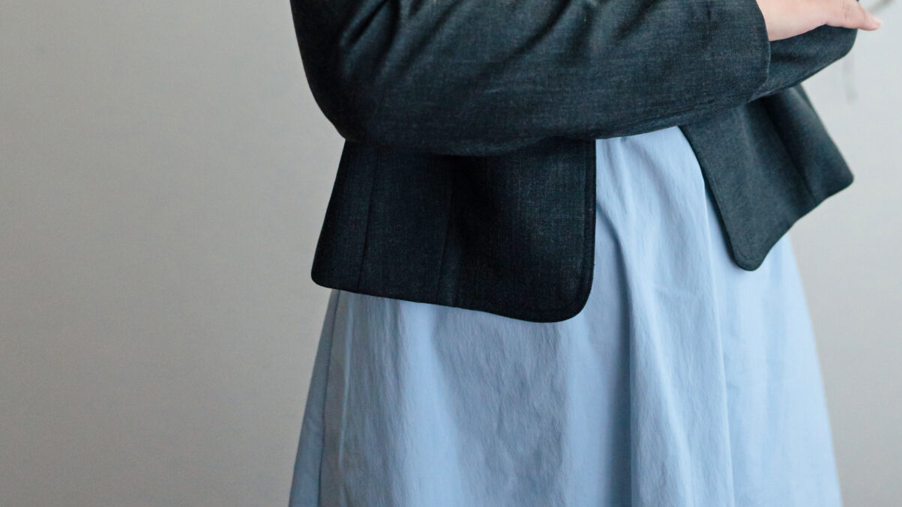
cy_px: -269
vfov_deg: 14.4
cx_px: 634
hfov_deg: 26.9
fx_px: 1866
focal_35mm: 78
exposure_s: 1/500
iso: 1600
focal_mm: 35
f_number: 1.4
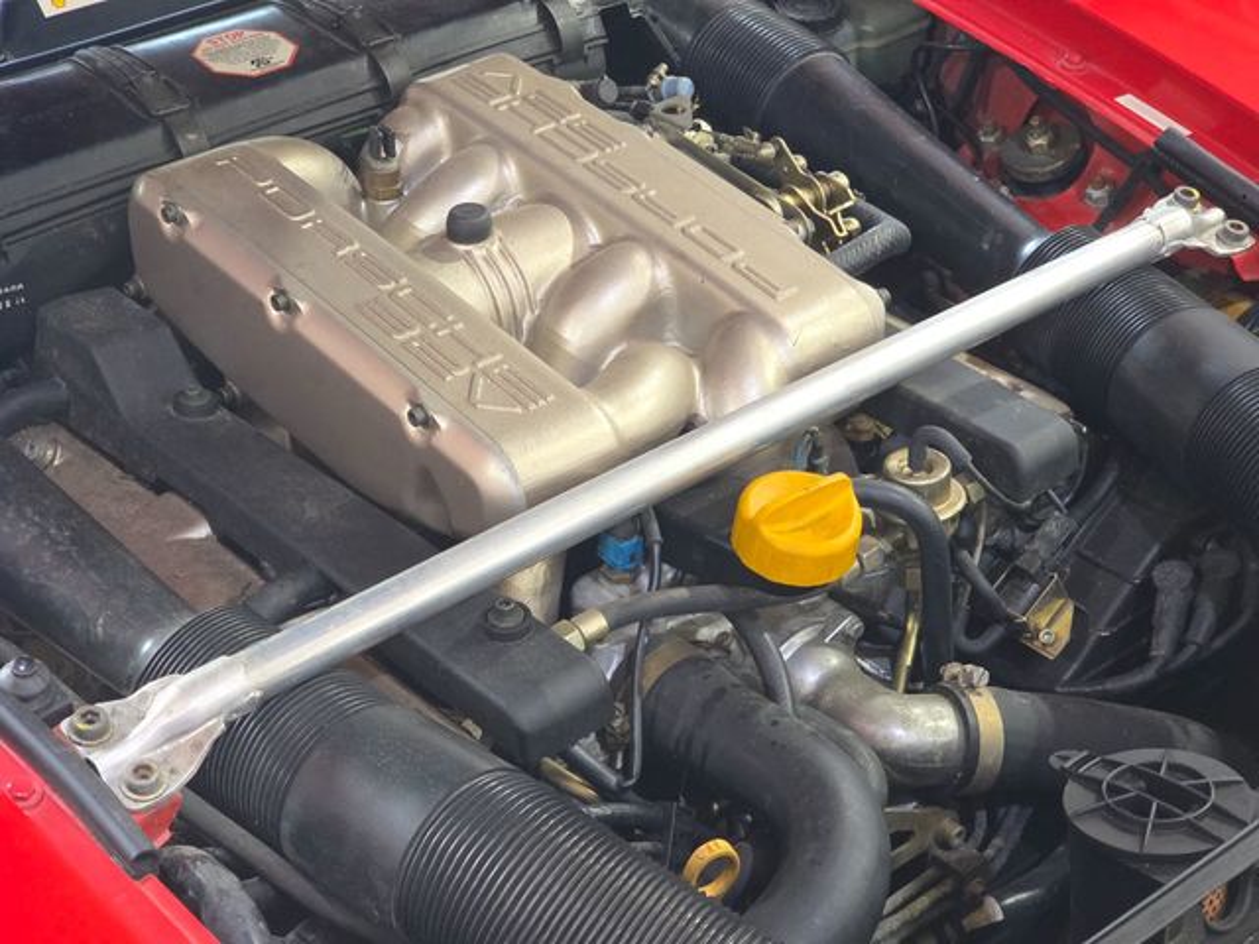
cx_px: 630
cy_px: 472
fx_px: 2510
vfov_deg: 21.3
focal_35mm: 69
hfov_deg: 28.2
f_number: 2.4
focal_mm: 7.9
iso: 320
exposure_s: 1/60
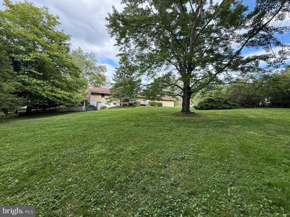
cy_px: 108
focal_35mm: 14
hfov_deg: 102.1
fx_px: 117
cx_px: 145
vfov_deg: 85.7
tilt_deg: -0.4
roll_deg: -3.1
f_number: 2.2
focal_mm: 2.22
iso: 64
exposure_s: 1/451
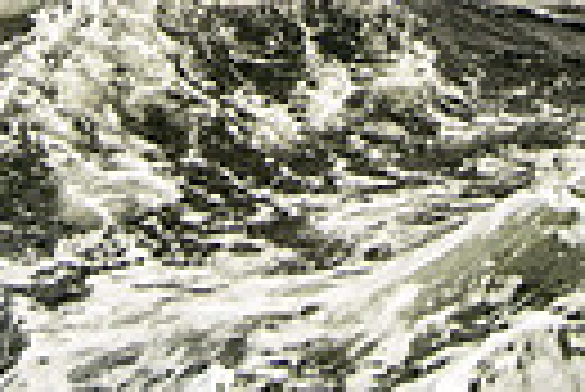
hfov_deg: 16.9
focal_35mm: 121
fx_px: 1968
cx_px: 329
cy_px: -415
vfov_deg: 10.4
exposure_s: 1/1000
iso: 320
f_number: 5.6
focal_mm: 25
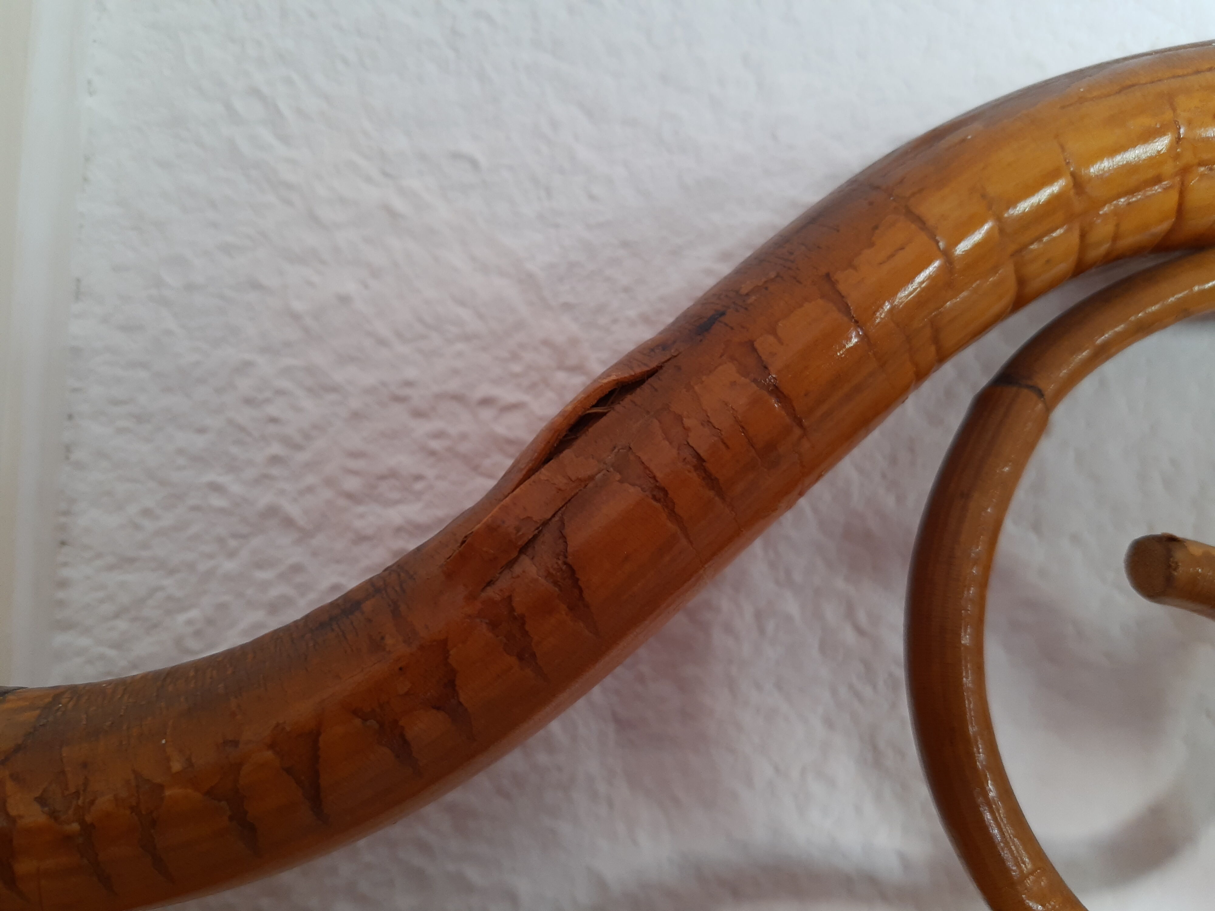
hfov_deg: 67.3
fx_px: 913
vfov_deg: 53.1
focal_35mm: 26
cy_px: 456
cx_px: 608
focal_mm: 4.75
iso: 50
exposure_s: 1/33
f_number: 1.7
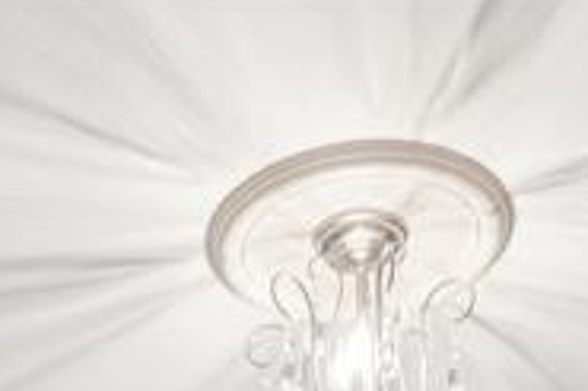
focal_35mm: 83
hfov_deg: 24.3
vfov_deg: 11.7
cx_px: 175
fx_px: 1354
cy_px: 1071
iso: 1000
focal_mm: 10
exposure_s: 1/30
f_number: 8
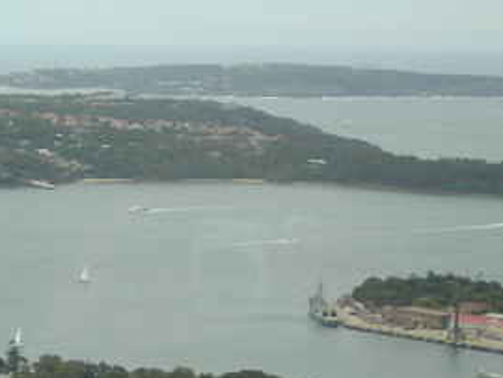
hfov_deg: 11.7
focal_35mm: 168
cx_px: 117
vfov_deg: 8.8
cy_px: 234
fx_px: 2443
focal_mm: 14.1
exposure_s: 1/351
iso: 100
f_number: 4.7
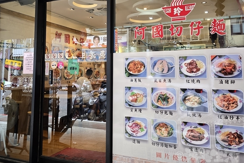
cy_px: 76
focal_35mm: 24
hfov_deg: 73.8
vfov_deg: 53.1
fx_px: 163
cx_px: 122
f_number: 1.7
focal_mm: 6.3
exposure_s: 1/120
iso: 160
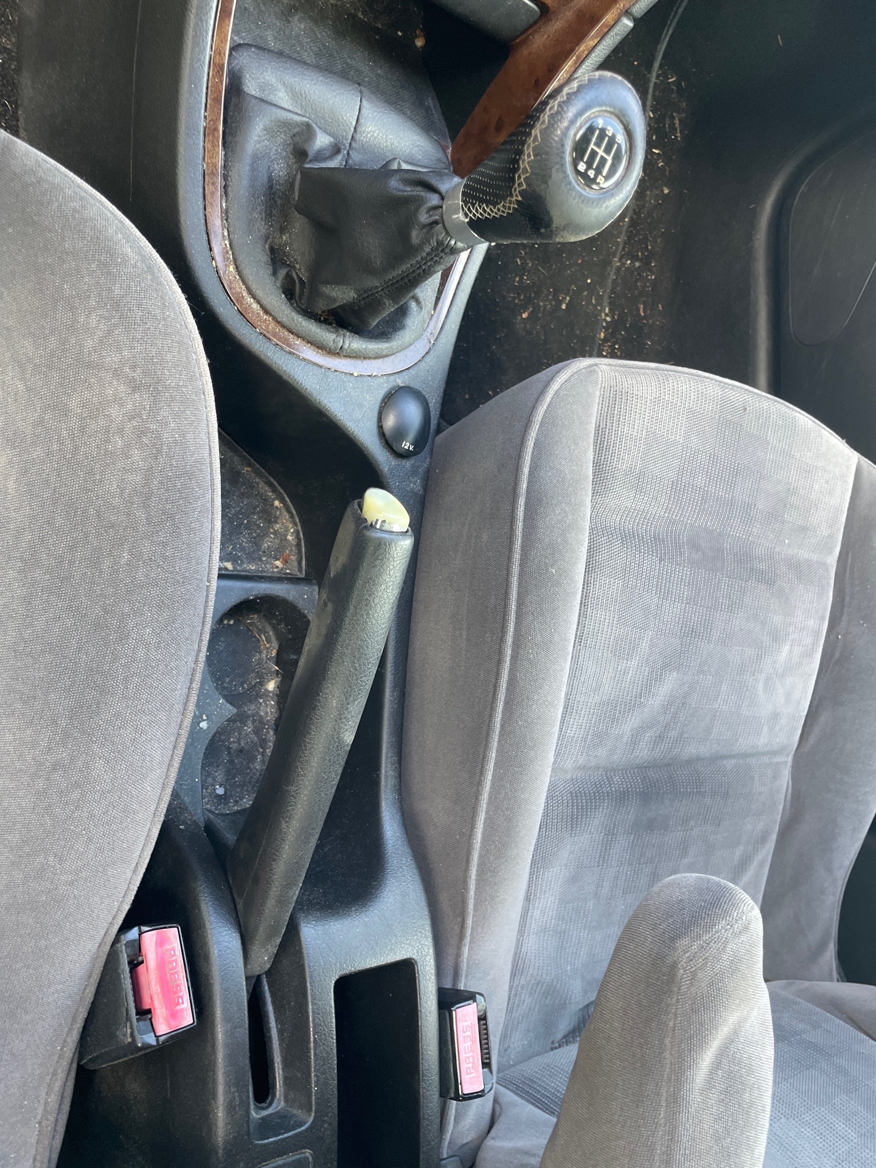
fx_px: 877
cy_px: 584
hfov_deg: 53.1
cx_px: 438
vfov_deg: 67.3
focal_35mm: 26
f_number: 1.6
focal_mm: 4.2
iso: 125
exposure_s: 1/102
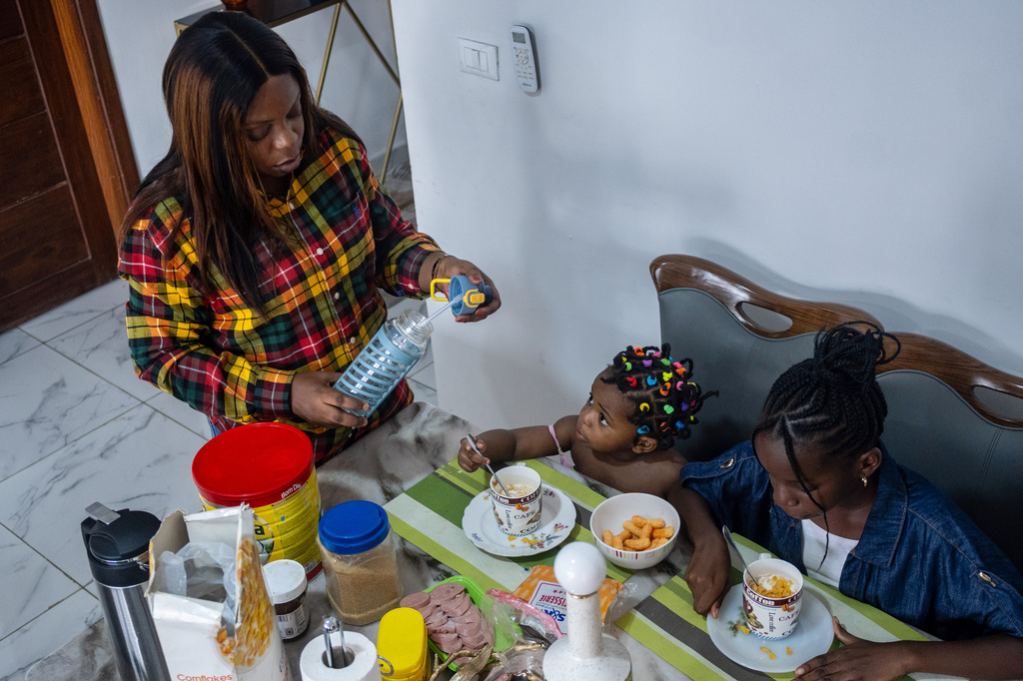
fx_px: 1193
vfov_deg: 31.9
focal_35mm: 42
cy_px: 340
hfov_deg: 46.4
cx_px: 512
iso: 1000
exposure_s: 1/125
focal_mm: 28
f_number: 2.8
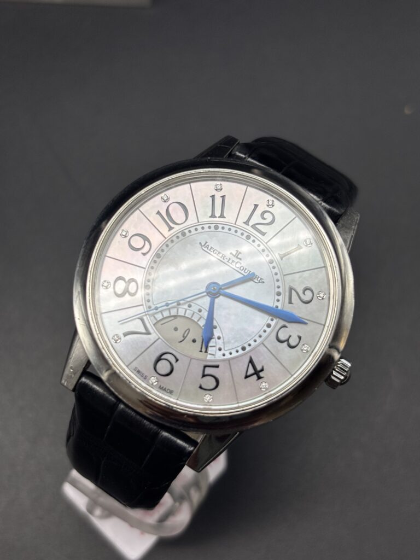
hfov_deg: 28.0
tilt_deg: -70.7
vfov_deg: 36.8
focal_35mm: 52
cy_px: 280
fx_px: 841
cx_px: 210
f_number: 1.6
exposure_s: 1/242
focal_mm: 5.96
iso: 32
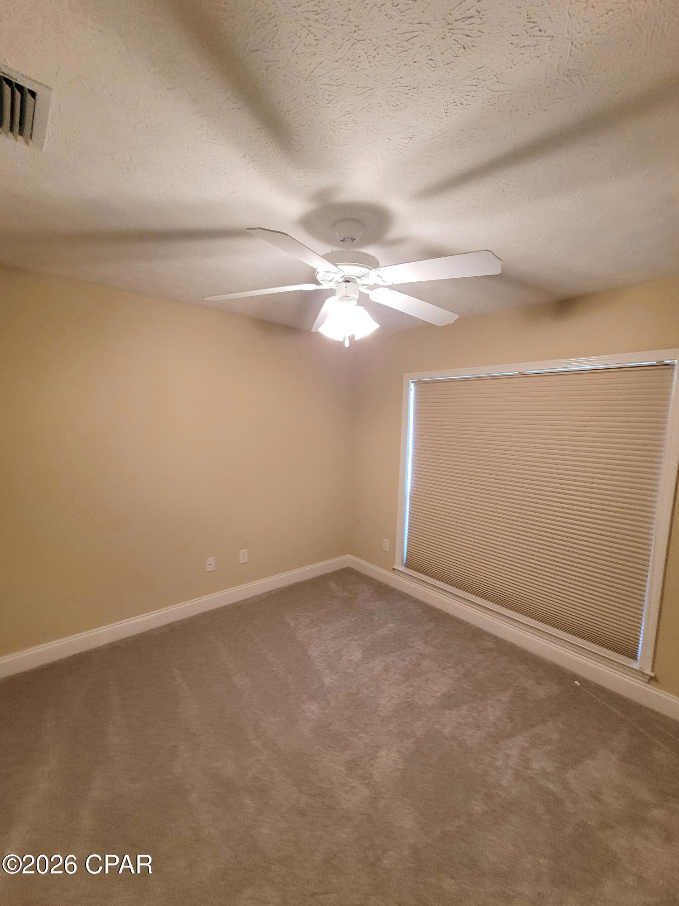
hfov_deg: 89.9
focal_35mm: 13
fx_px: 340
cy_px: 453
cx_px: 340
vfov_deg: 106.2
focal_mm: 2.2
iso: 400
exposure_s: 1/60.2
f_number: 2.2
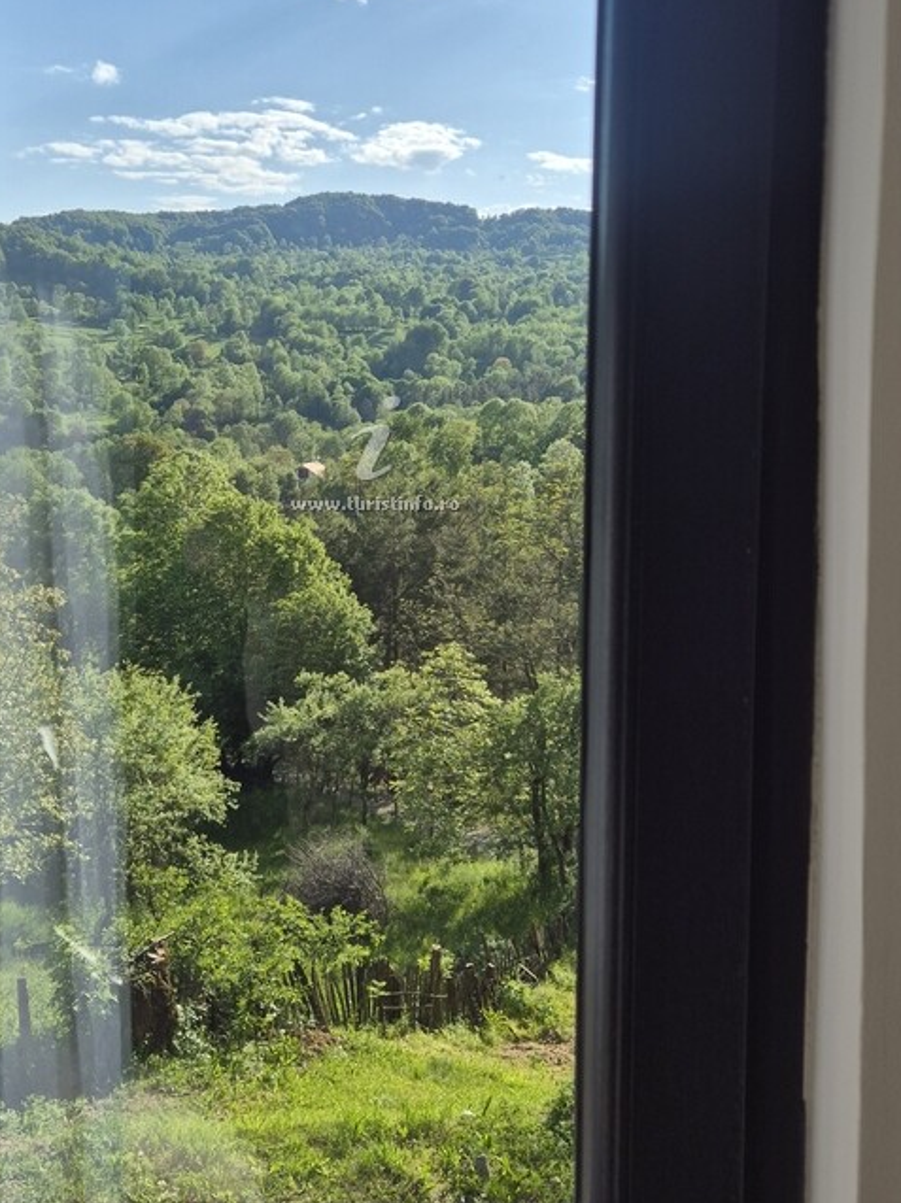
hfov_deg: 38.6
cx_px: 387
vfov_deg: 49.7
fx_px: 1285
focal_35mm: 37
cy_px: 463
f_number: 1.8
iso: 25
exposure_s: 1/1856
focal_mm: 5.4
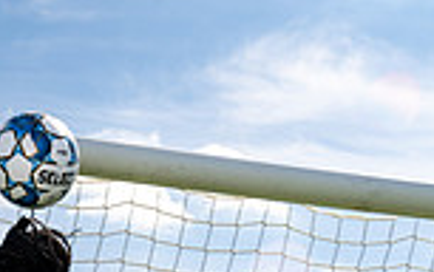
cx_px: 51
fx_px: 1492
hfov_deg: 16.4
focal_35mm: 126
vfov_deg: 9.4
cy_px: 629
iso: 100
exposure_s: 1/250
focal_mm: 42
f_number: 8
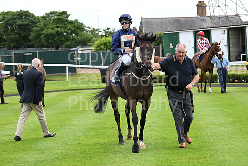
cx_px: 124
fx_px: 723
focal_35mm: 105
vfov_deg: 13.0
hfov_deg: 19.5
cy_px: 83
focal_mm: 105
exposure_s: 1/640
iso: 400
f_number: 5.6
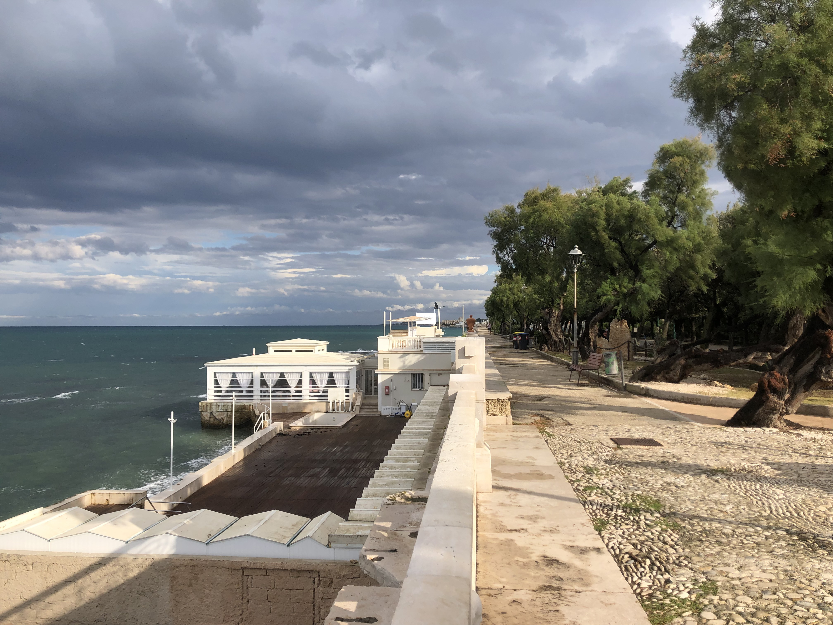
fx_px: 674
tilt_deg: +0.4
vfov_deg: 49.7
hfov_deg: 63.4
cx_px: 416
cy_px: 312
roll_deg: +0.9
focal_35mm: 28
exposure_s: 1/2088
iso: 20
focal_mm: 4
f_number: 1.8
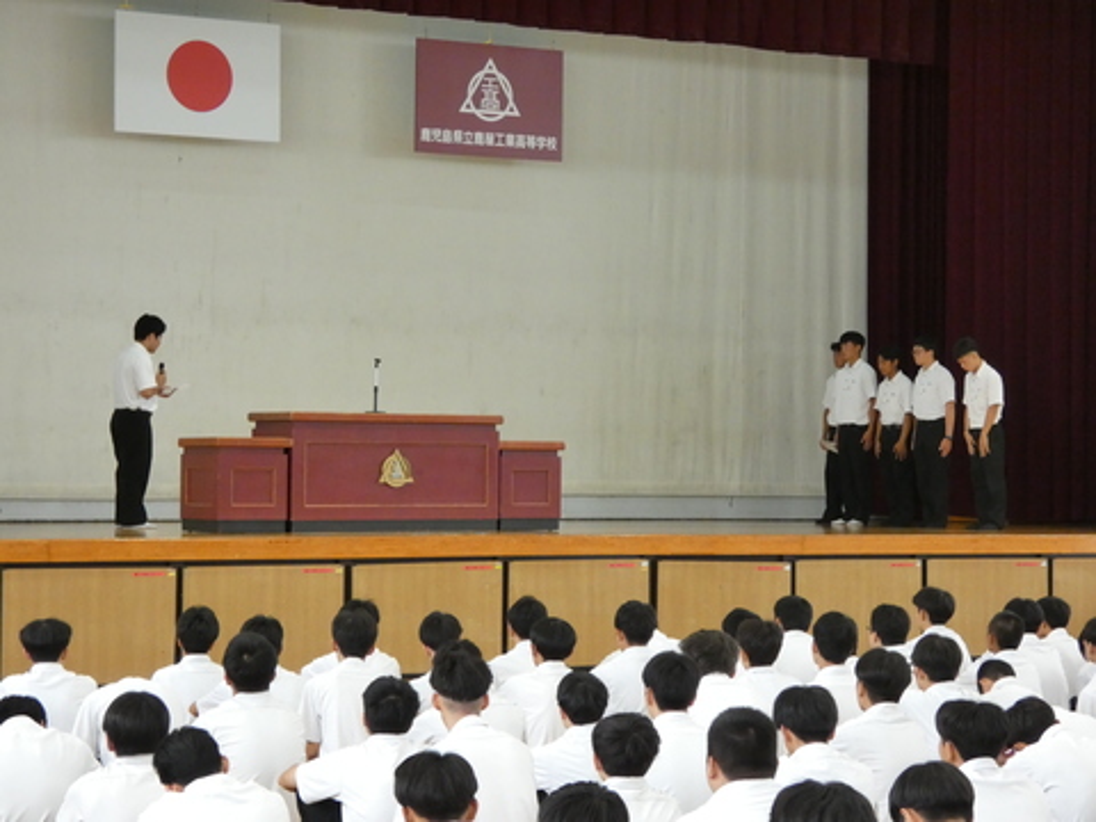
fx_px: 2755
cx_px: 548
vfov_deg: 17.0
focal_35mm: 87
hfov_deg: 22.5
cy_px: 411
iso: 640
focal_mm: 15.6
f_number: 4.6
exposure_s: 1/80
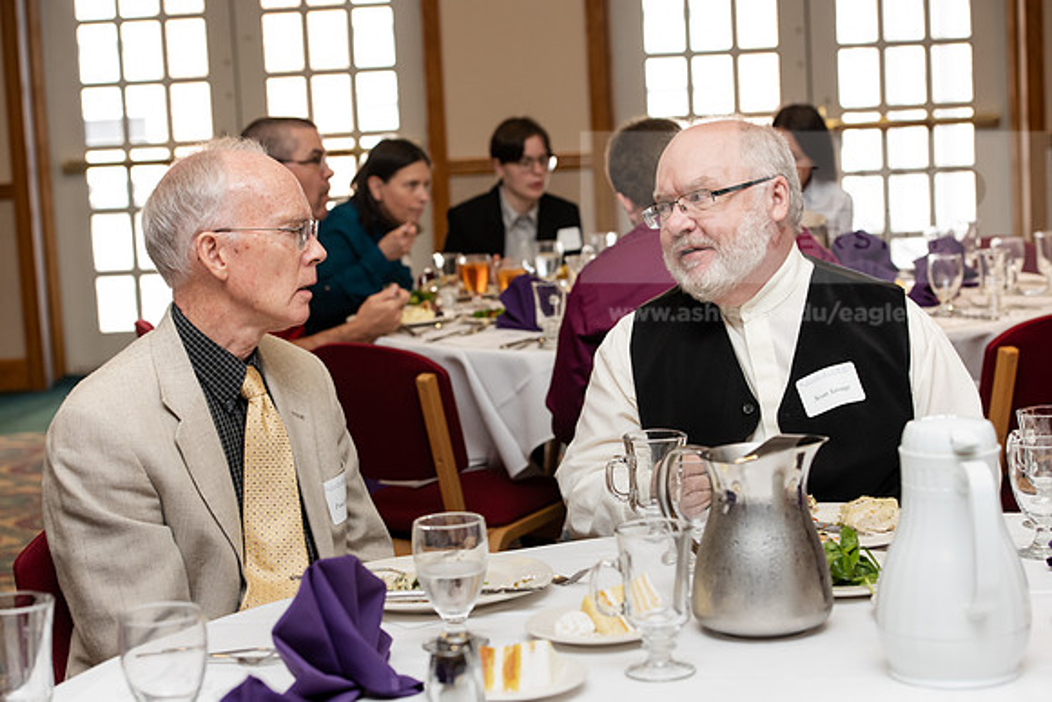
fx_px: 2046
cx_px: 526
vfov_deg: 19.5
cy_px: 351
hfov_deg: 28.8
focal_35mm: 70
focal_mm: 70
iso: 1600
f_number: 5.6
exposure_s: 1/200
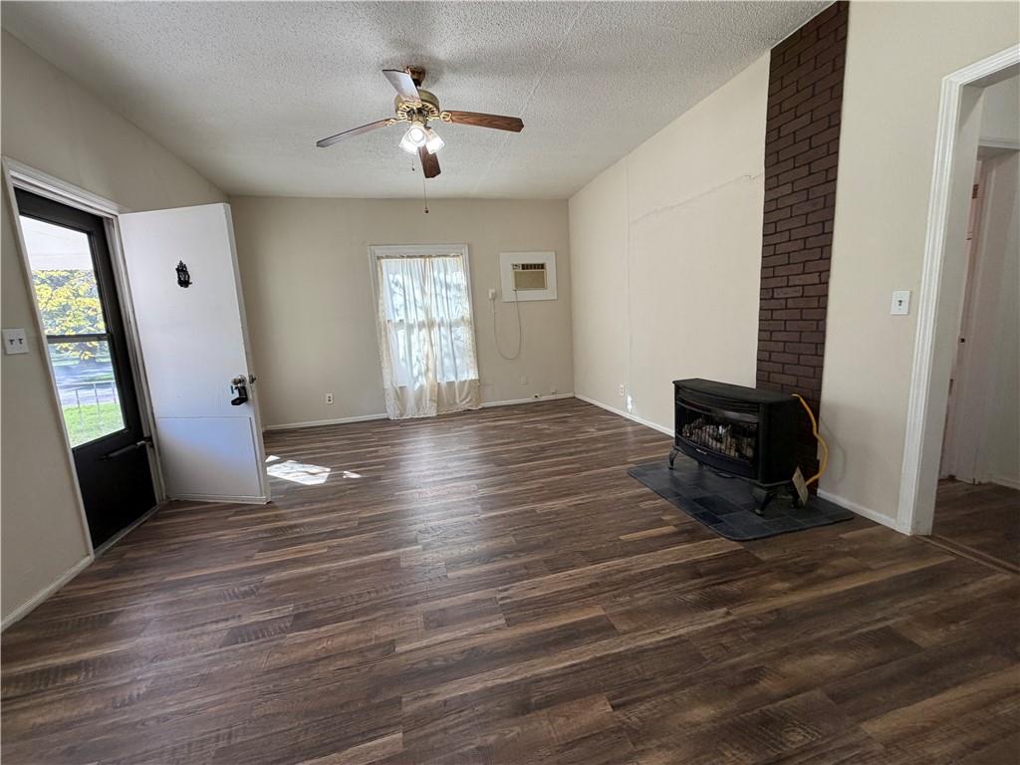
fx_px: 413
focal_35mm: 14
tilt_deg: -8.7
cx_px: 510
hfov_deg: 102.1
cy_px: 382
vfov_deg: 85.7
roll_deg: +2.3
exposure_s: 1/121
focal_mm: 2.22
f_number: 2.2
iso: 200
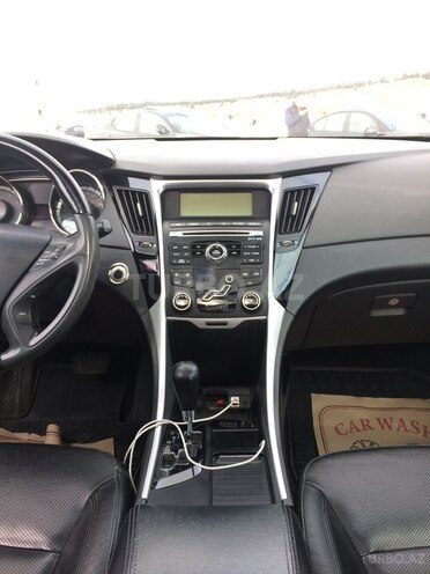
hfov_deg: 48.2
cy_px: 287
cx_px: 215
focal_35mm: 29
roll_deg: +1.6
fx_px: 480
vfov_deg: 61.7
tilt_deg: -18.9
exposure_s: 1/110
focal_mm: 4.15
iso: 32
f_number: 2.2
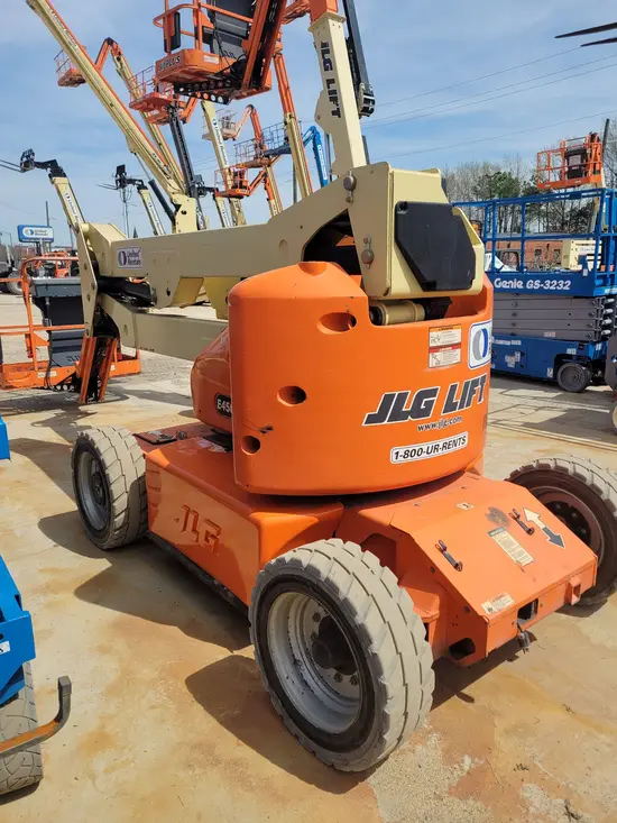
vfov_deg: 67.3
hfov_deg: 53.1
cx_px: 308
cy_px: 412
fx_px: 618
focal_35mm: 26
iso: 40
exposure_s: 1/3483
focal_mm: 5.4
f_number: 1.8
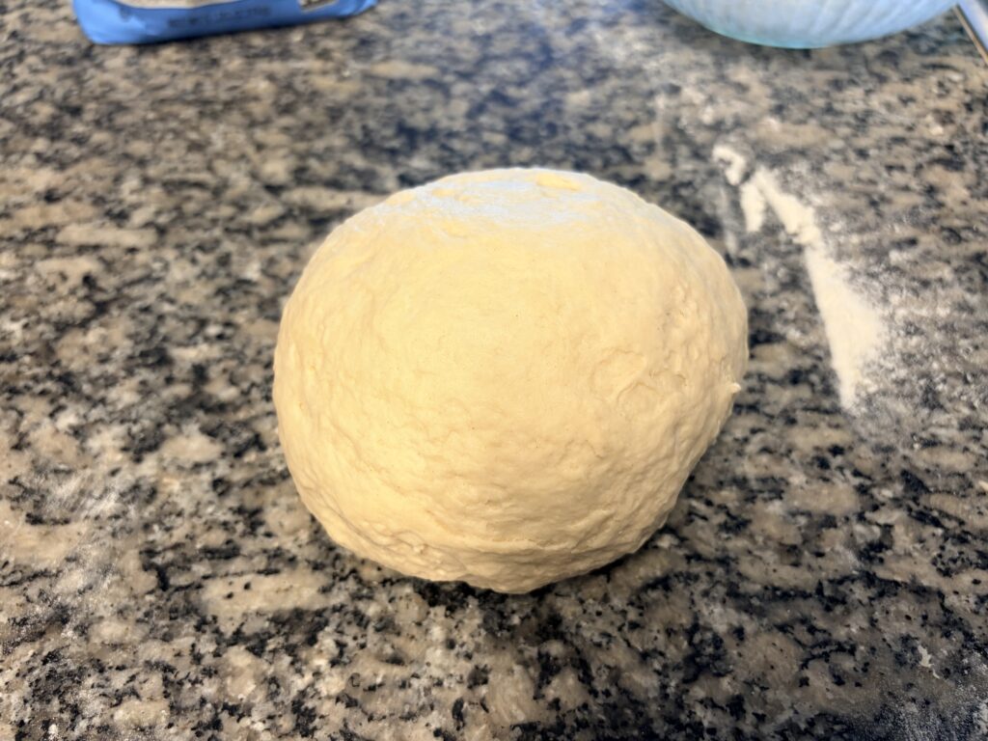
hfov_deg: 67.3
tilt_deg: -51.9
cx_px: 494
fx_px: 742
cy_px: 370
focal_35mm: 26
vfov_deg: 53.1
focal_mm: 5.96
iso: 100
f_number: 1.6
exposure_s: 1/60
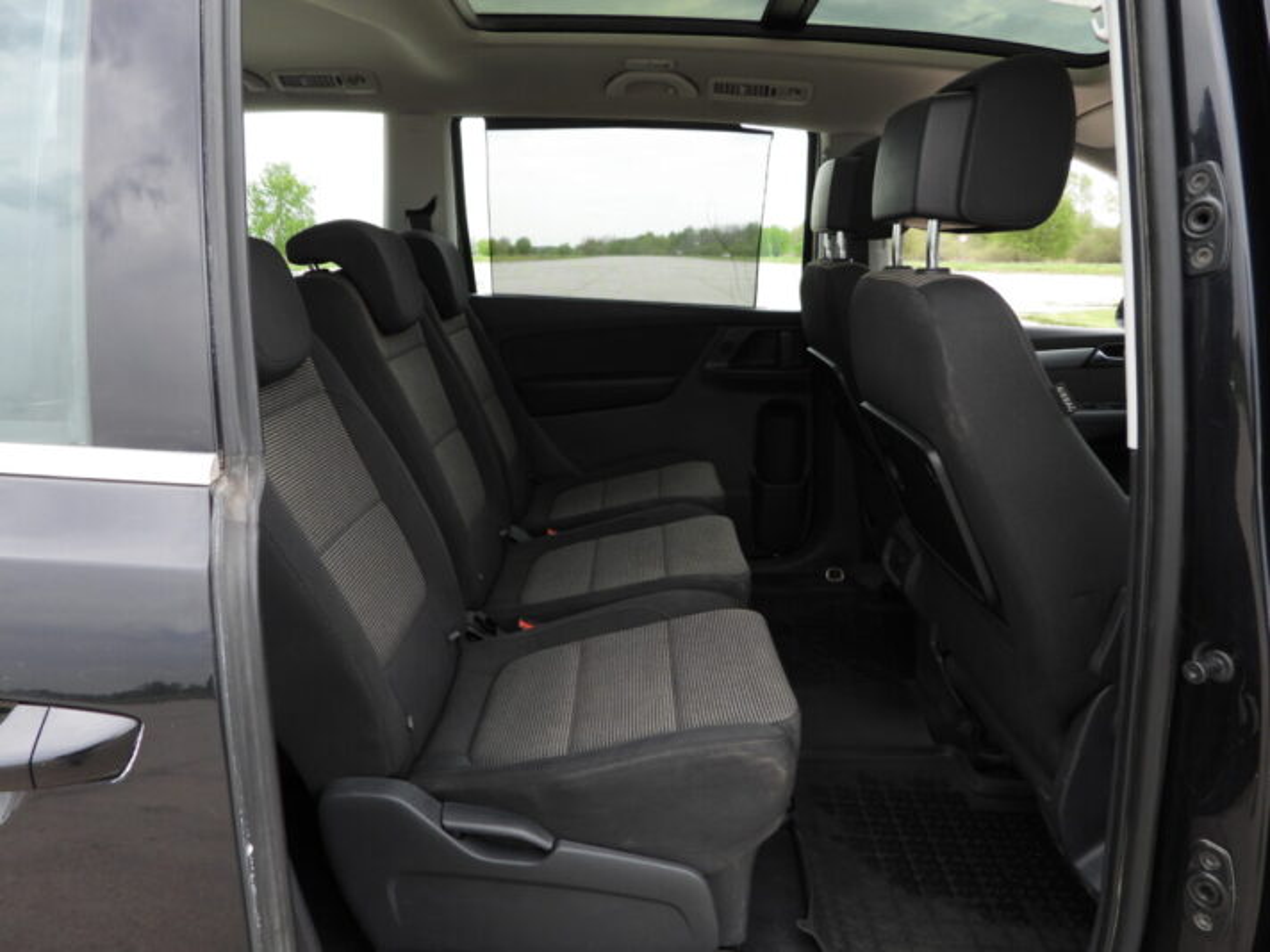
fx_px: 881
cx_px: 635
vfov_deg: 56.8
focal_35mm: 24
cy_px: 476
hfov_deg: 71.6
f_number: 2.8
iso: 100
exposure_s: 1/125
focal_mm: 4.3
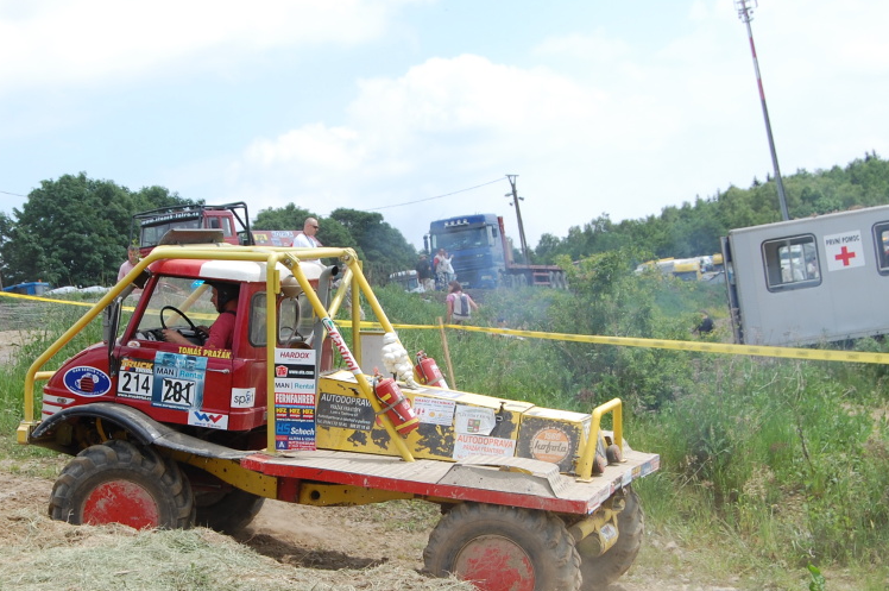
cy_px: 393
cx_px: 301
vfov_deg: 18.1
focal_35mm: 75
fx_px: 1850
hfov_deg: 26.9
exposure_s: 1/320
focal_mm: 34
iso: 200
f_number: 9
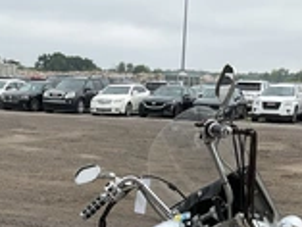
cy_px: 279
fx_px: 646
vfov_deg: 18.8
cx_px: 77
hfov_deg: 26.0
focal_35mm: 74
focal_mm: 3
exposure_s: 1/122
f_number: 1.8
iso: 20
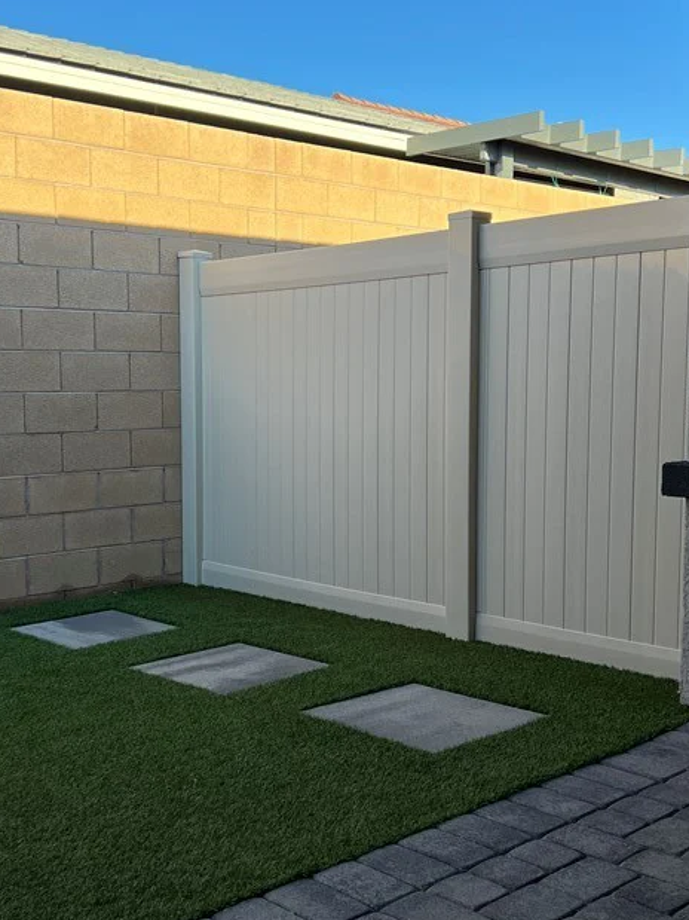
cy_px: 464
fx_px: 1142
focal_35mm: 43
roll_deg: -0.6
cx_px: 291
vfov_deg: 43.9
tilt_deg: -3.4
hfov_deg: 33.5
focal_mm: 5.7
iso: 50
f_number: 1.5
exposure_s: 1/1575
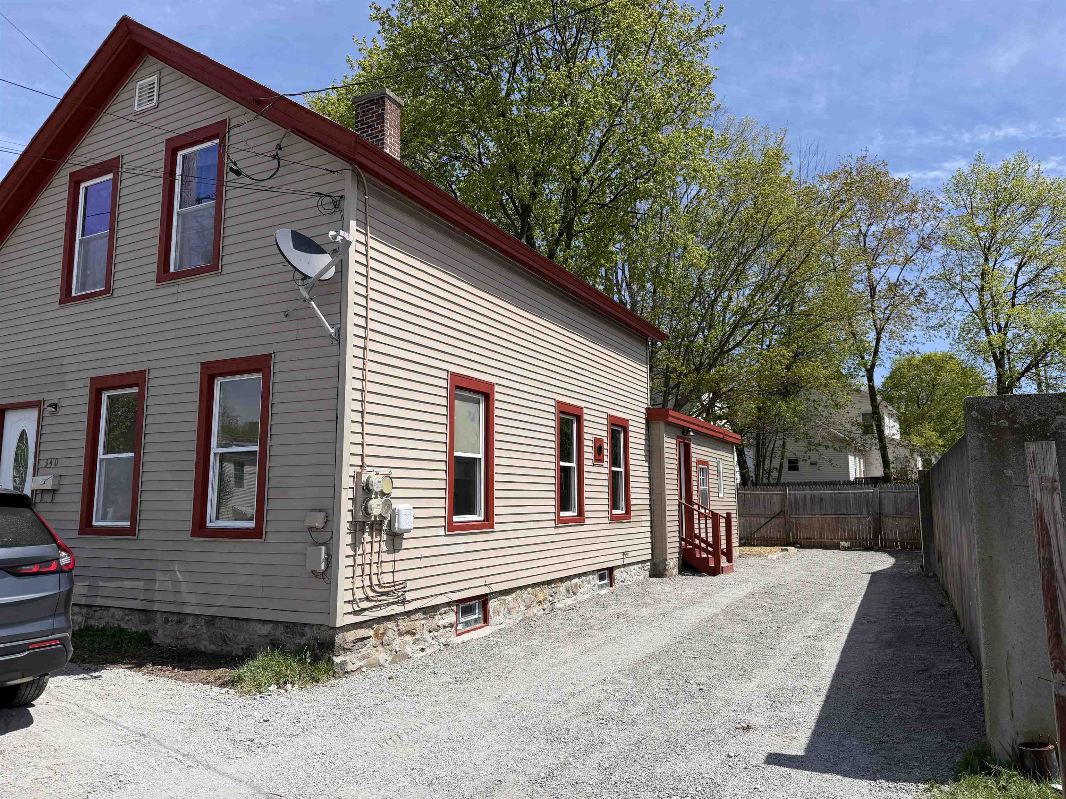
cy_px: 400
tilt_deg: +7.5
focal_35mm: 24
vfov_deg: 56.8
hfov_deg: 71.6
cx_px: 533
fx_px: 739
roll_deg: -0.9
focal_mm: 6.76
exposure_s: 1/6173
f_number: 1.78
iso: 80
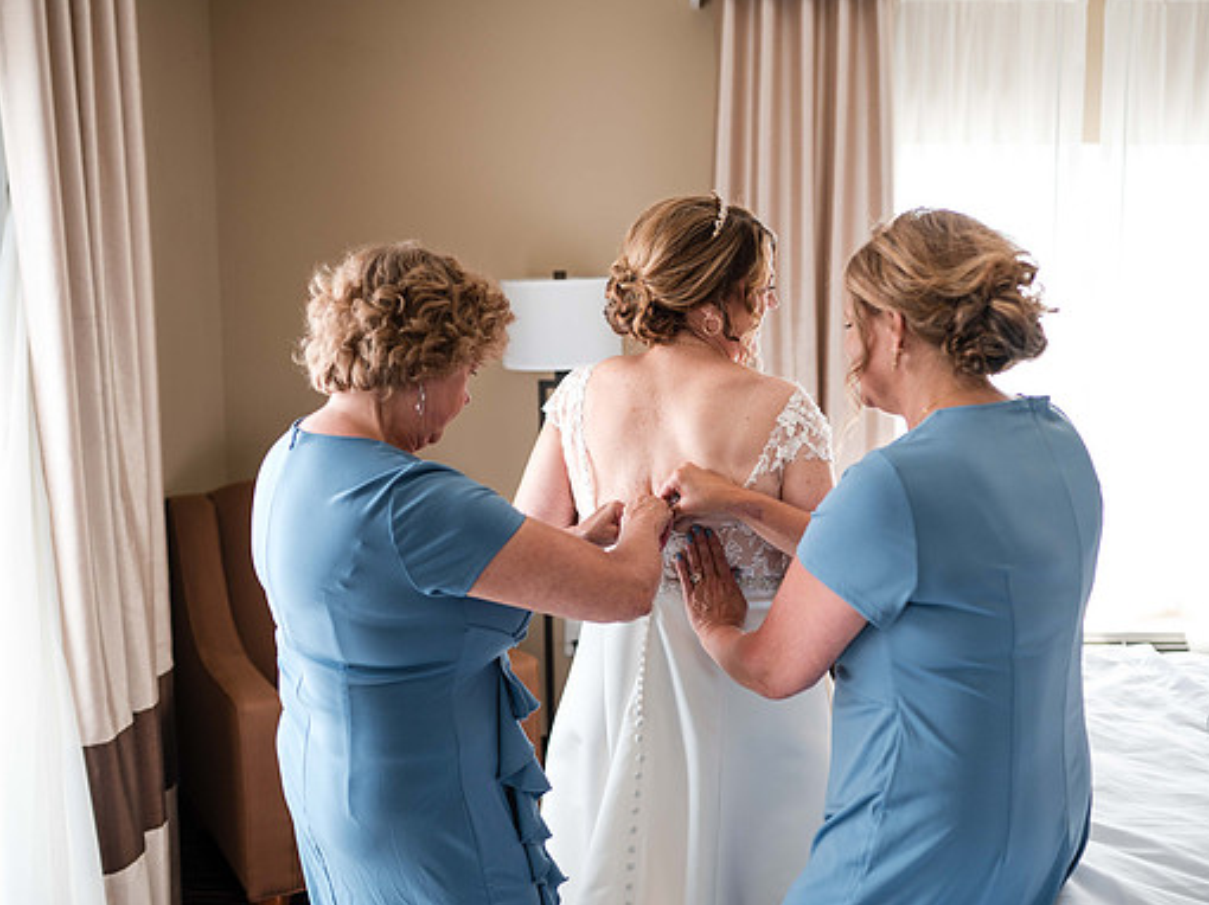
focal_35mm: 41
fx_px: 1431
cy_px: 428
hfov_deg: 45.7
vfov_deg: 35.1
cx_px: 684
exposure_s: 1/200
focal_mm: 35
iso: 200
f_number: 2.2
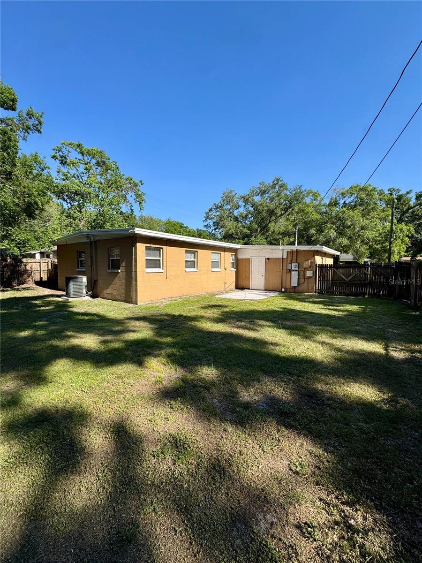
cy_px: 282
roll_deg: +1.0
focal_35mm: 14
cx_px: 211
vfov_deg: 102.1
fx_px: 228
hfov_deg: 85.7
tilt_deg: -2.6
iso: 40
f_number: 2.2
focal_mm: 2.22
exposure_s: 1/1449
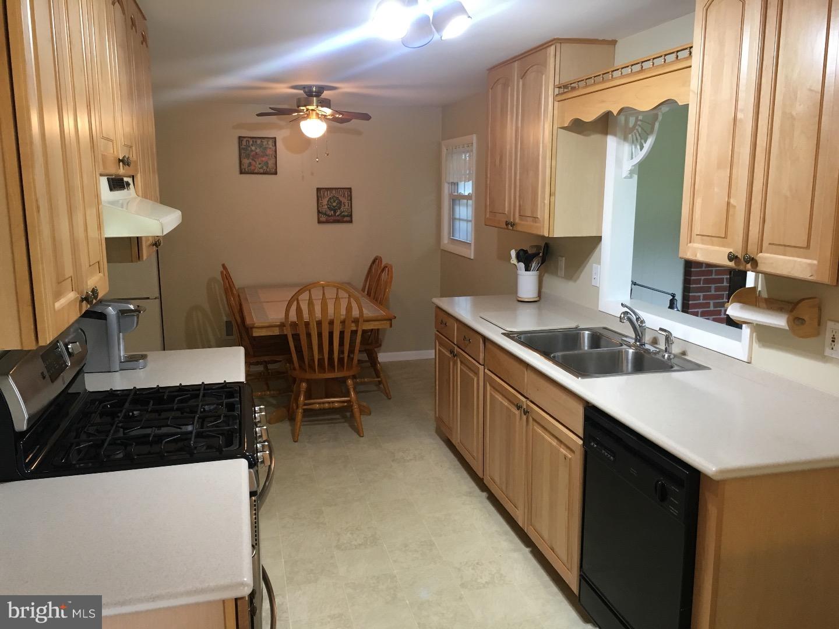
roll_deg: +1.2
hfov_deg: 61.7
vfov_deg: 48.2
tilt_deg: -9.8
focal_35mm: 29
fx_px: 703
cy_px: 314
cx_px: 420
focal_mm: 4.15
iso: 80
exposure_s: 1/30
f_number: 2.2
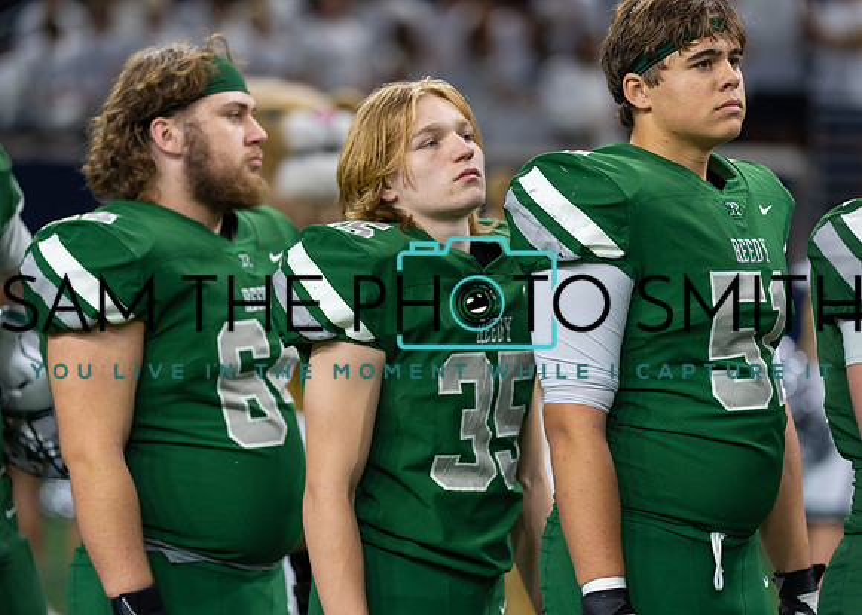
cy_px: 308
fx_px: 3462
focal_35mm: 141
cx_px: 431
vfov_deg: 10.2
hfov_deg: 14.2
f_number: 1.8
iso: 500
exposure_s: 1/400
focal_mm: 135
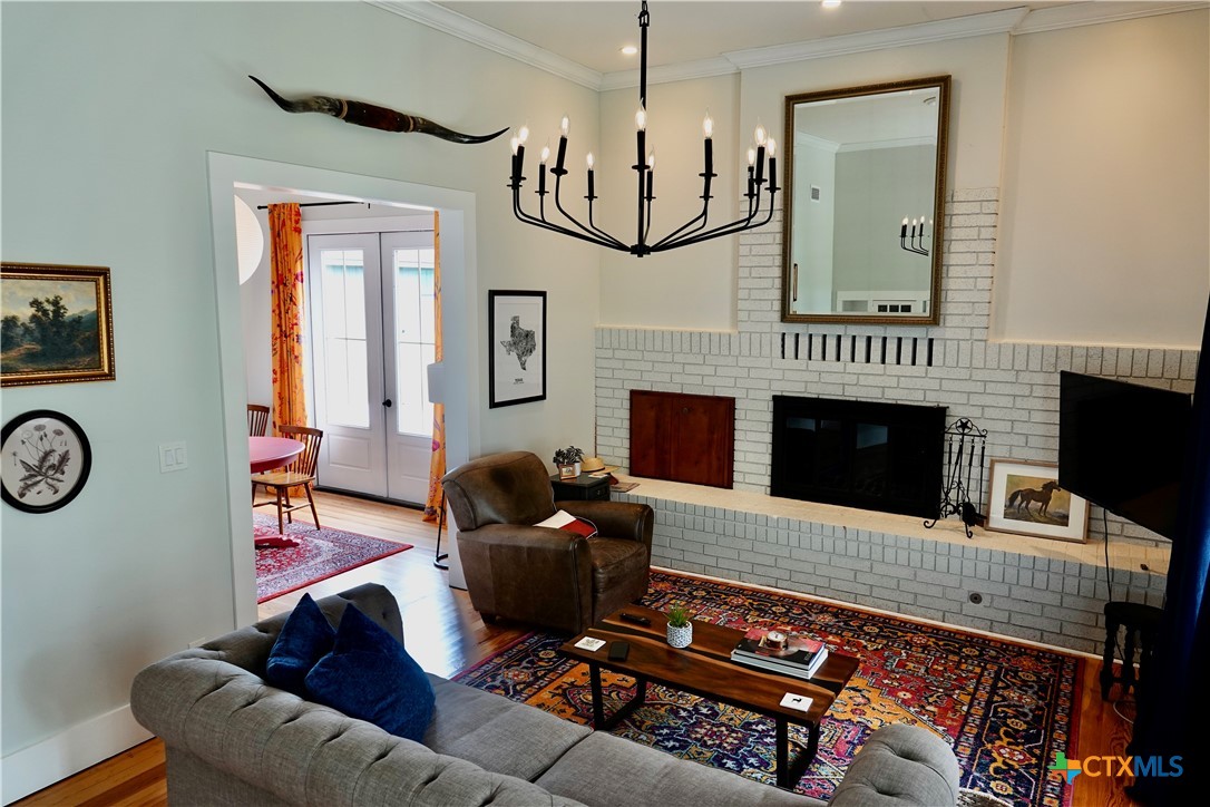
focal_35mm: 24
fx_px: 807
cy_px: 404
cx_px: 605
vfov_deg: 53.1
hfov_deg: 73.7
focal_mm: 8.8
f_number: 2.4
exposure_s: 1/30
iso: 100
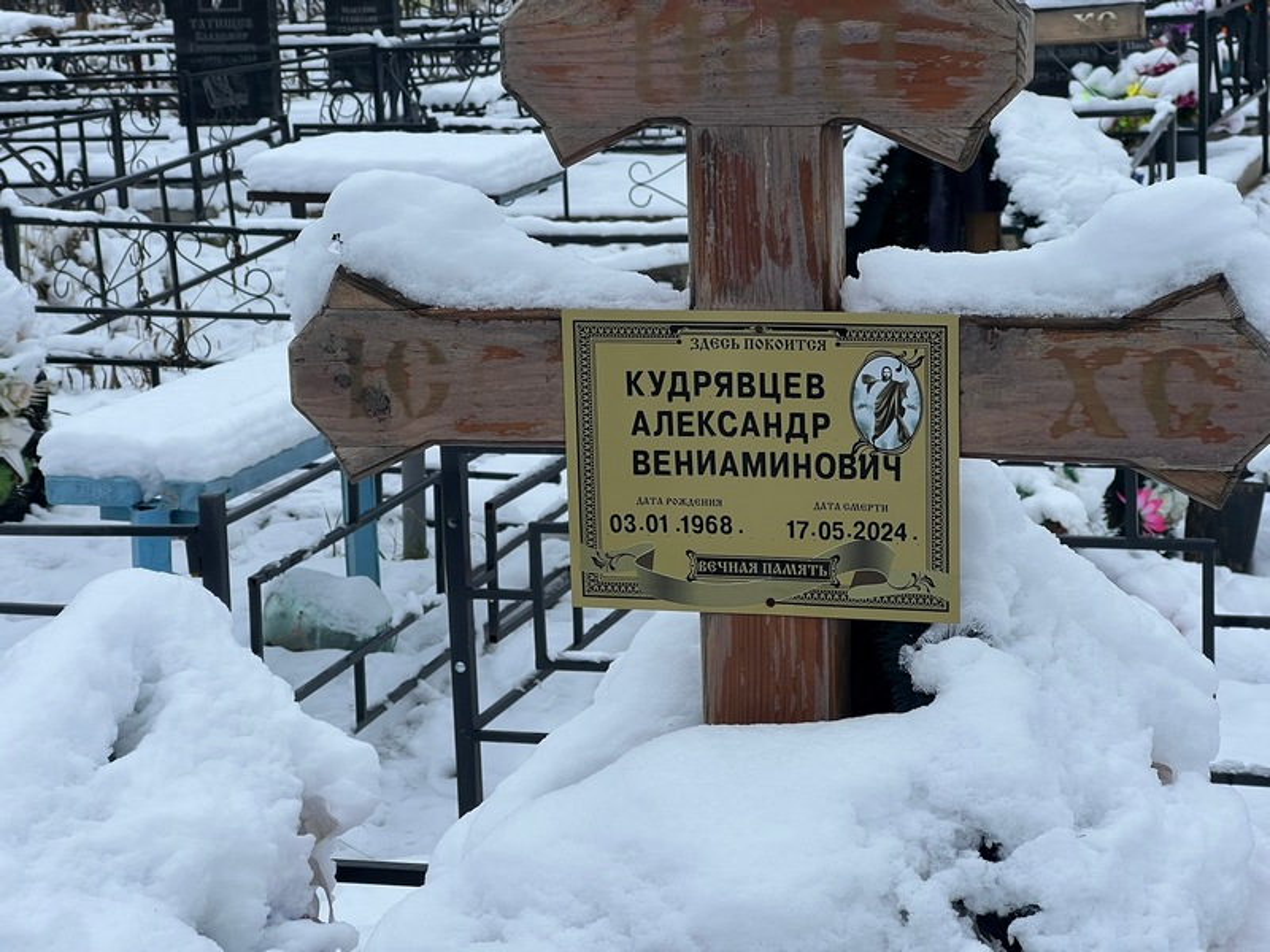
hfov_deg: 25.3
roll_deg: +3.3
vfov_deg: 19.1
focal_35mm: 77
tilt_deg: -11.1
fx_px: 2825
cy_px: 476
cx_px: 635
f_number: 2.8
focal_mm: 9
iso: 32
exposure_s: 1/99
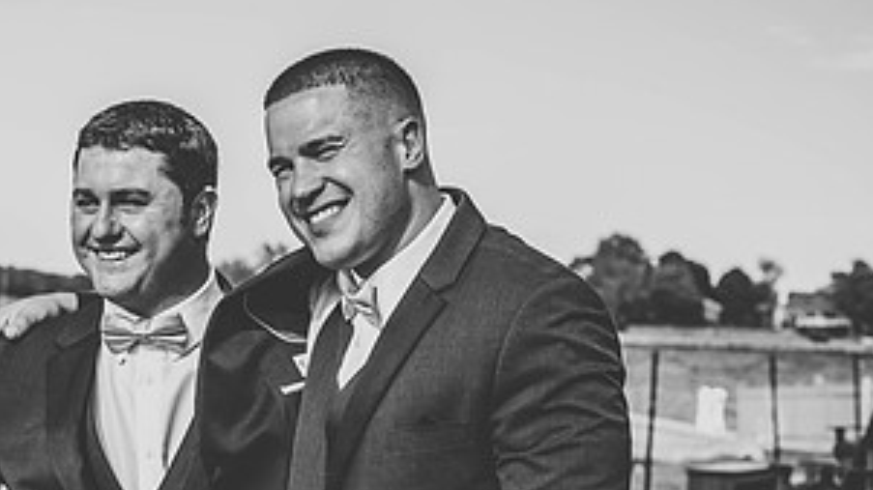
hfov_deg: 20.6
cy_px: 309
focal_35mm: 101
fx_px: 2337
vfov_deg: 12.0
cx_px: 46
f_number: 4
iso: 200
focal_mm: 50
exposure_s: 1/3200
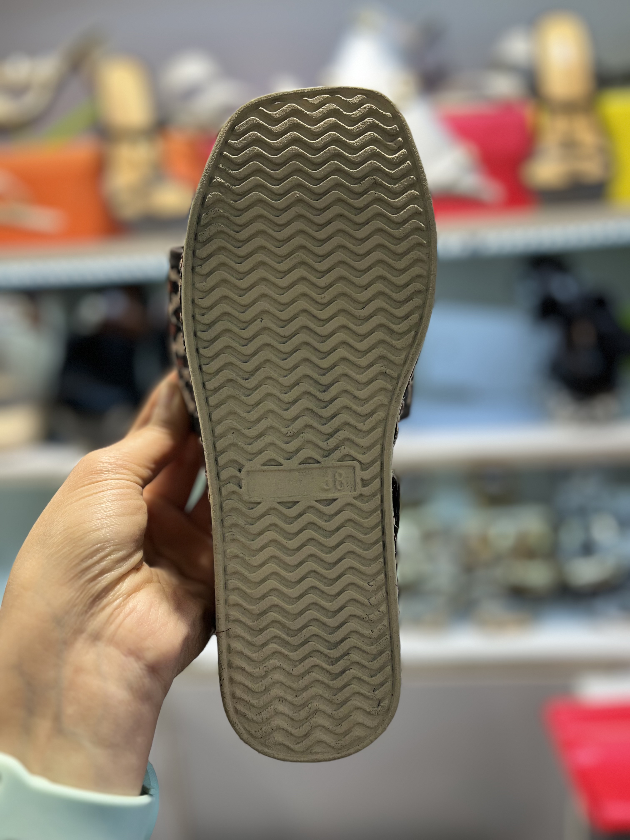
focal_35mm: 26
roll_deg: +4.5
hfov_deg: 53.1
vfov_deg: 67.3
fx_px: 631
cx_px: 315
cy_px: 420
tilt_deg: -11.7
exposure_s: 1/100
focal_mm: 5.1
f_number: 1.6
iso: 64
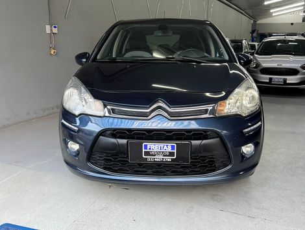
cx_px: 152
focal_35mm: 26
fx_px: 229
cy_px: 115
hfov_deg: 67.2
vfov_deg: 53.2
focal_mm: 5.7
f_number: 1.5
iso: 125
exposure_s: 1/120
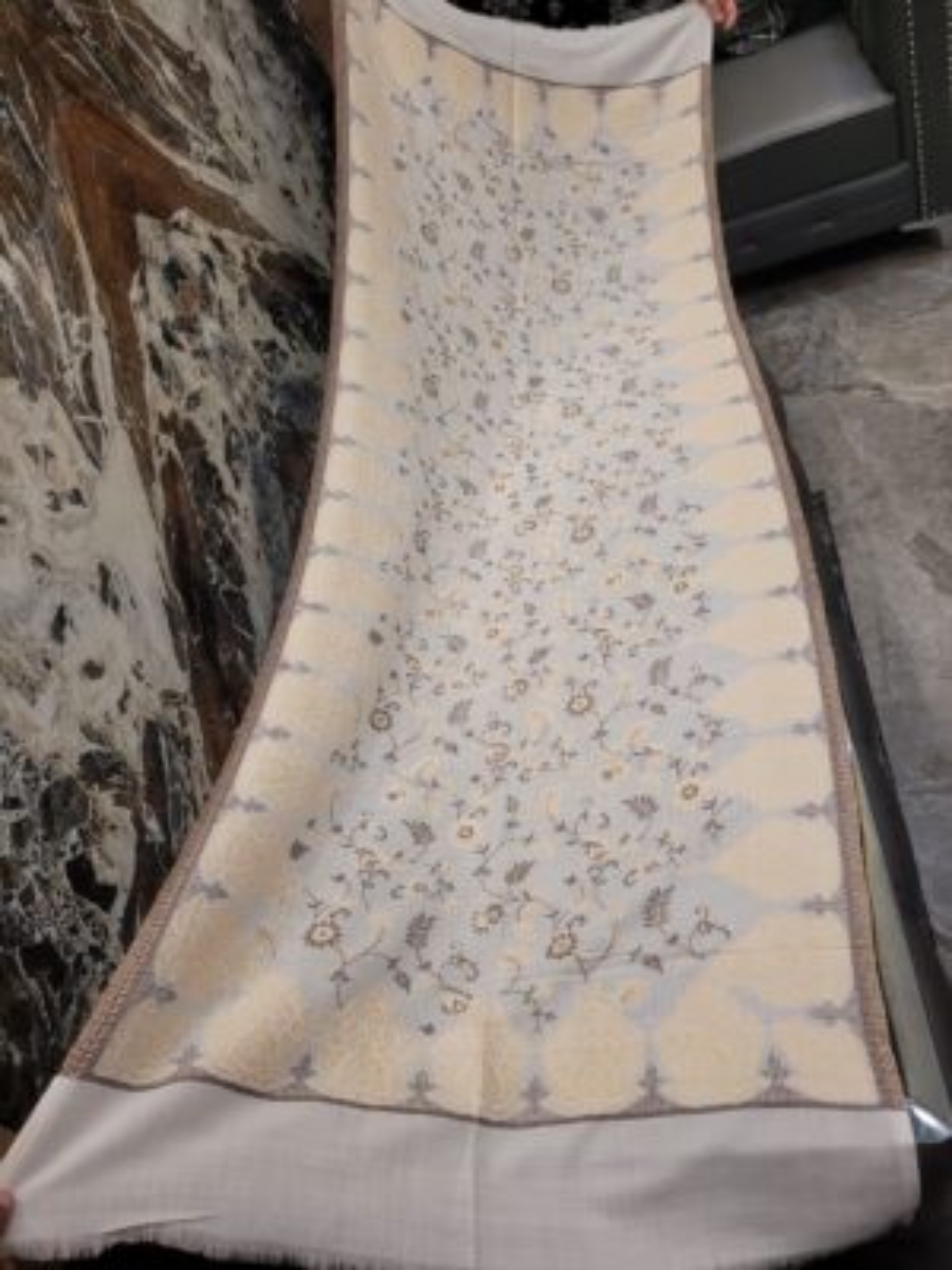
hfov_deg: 53.1
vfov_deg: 67.3
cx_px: 476
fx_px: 953
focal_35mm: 26
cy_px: 635
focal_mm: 5.4
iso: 250
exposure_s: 1/100
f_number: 1.8
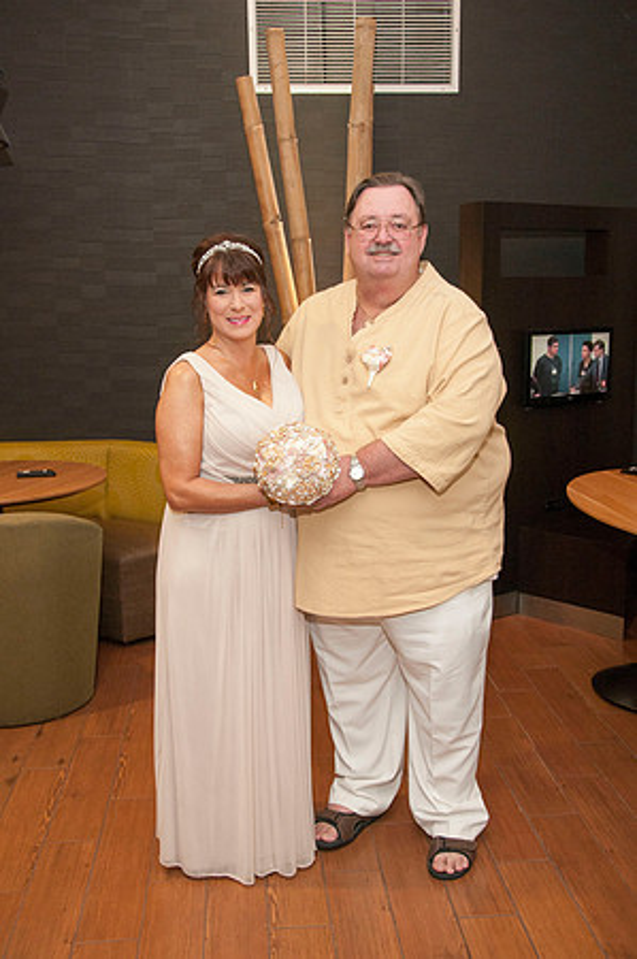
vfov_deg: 51.3
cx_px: 318
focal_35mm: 38
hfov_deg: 35.4
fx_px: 998
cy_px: 480
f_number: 5.6
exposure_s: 1/30
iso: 400
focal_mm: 25
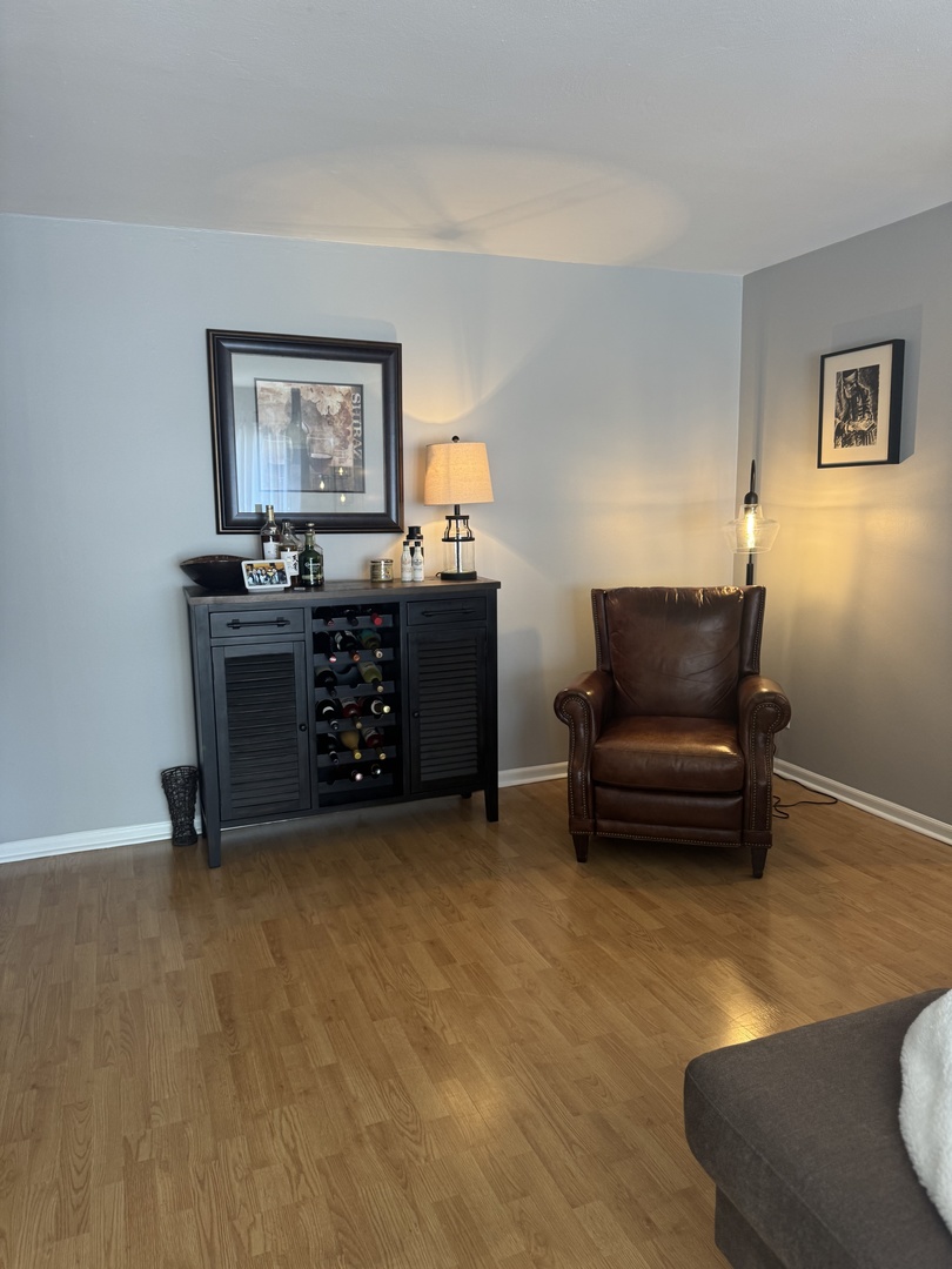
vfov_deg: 71.6
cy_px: 634
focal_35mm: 24
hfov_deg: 56.8
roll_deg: +2.3
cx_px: 476
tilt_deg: -10.1
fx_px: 880
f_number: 1.78
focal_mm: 6.76
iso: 125
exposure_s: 1/60
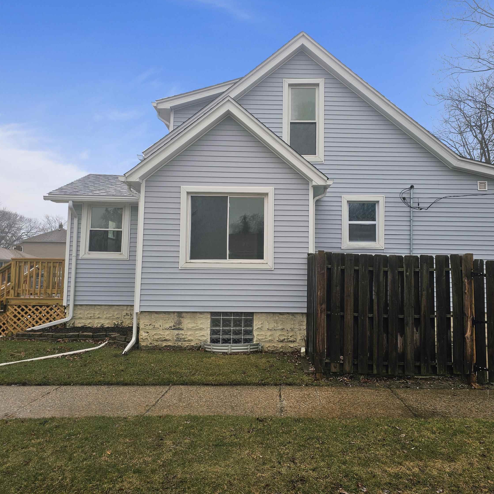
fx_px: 452
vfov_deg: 57.3
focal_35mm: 28
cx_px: 265
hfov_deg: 57.2
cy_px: 243
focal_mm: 6.3
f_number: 1.7
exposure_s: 1/120
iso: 16
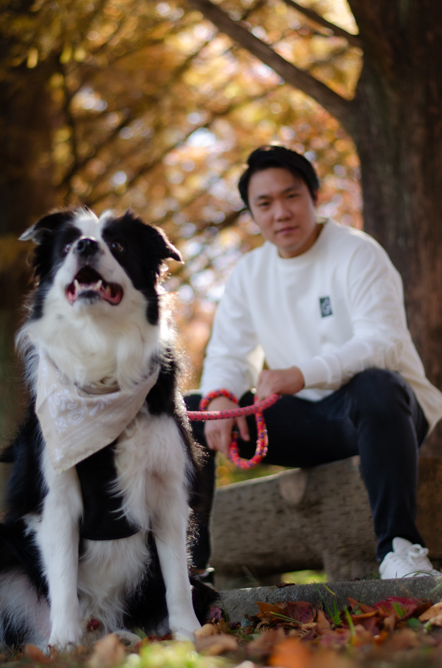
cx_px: 201
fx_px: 1591
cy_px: 323
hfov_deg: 15.8
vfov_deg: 23.7
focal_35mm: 86
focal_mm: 50
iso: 100
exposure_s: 1/500
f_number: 1.8
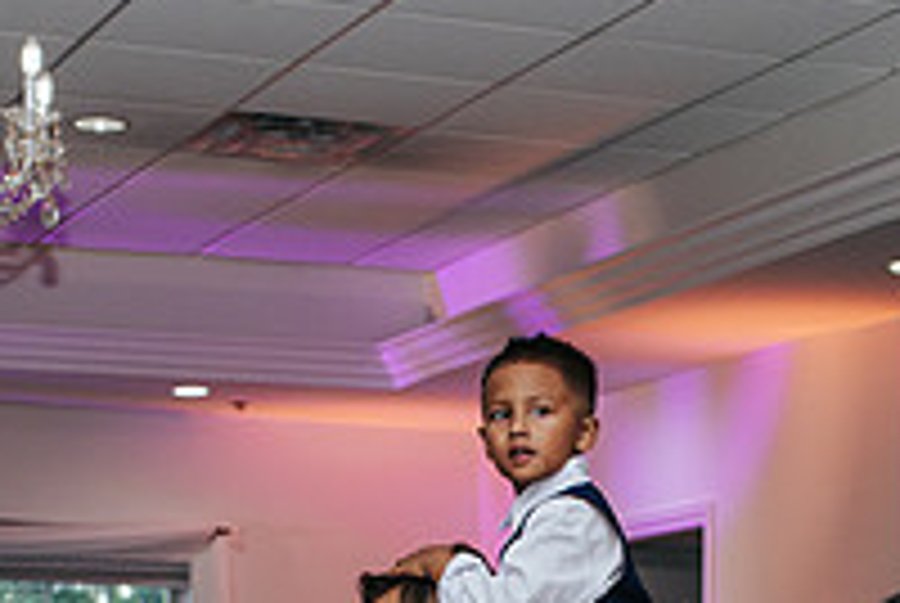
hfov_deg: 17.3
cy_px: 990
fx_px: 2954
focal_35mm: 118
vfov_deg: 11.1
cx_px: 486
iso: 800
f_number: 3.2
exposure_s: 1/200
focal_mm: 35
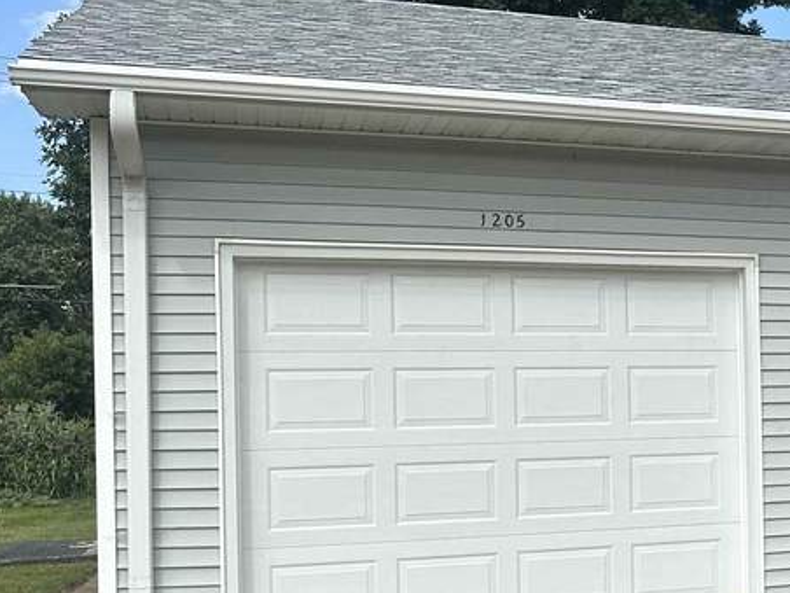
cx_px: 1054
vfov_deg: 21.5
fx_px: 1552
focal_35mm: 68
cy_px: 387
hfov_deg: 24.5
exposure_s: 1/3472
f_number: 1.78
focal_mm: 6.86
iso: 80
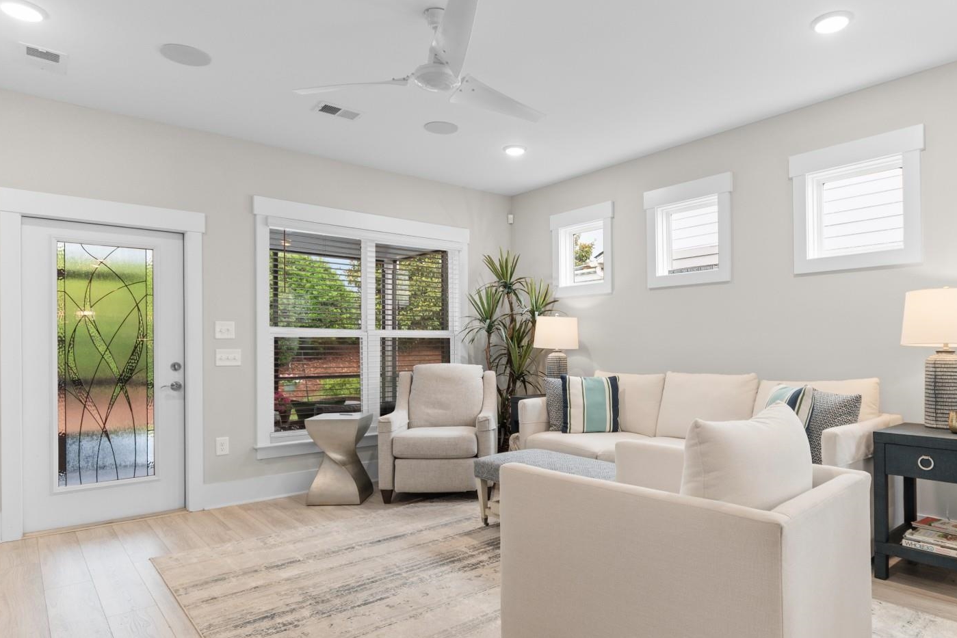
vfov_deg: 57.2
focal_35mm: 22
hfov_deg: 78.3
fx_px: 585
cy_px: 341
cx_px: 534
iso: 100
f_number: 4.8
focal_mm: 13
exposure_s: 1/6
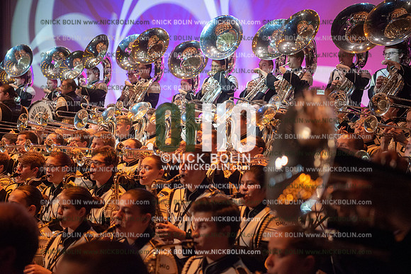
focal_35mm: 55
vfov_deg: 24.6
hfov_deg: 36.2
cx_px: 206
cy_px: 137
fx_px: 628
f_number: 2.8
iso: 2000
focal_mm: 55
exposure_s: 1/200
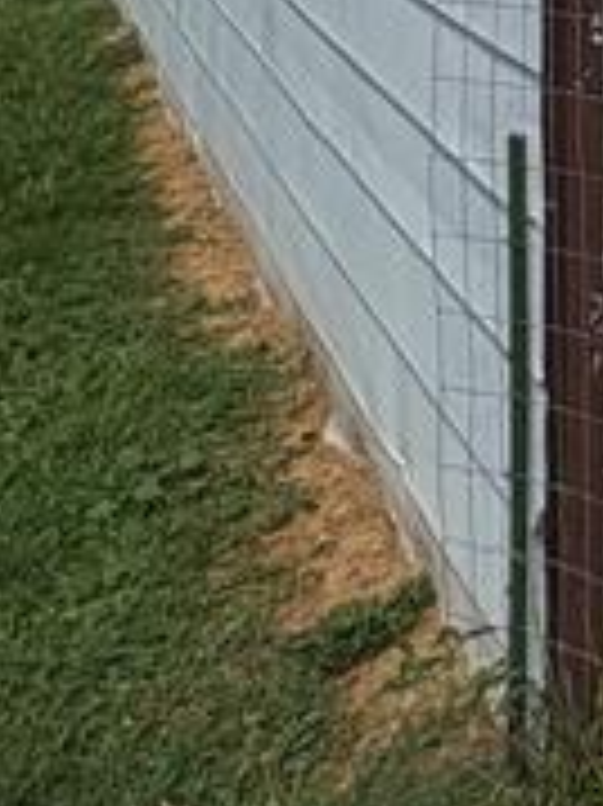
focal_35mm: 80
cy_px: -401
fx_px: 1860
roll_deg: +0.5
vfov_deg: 20.8
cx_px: 1503
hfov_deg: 13.1
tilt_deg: +1.0
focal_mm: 2.22
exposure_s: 1/2874
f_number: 2.2
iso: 50
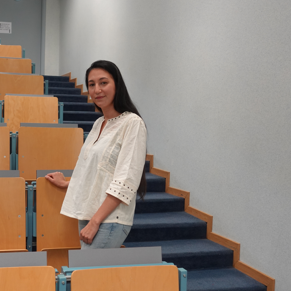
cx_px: 101
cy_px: 145
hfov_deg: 28.9
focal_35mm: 59
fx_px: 561
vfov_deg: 29.1
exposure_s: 1/50
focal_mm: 17.37
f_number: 2.8
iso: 640
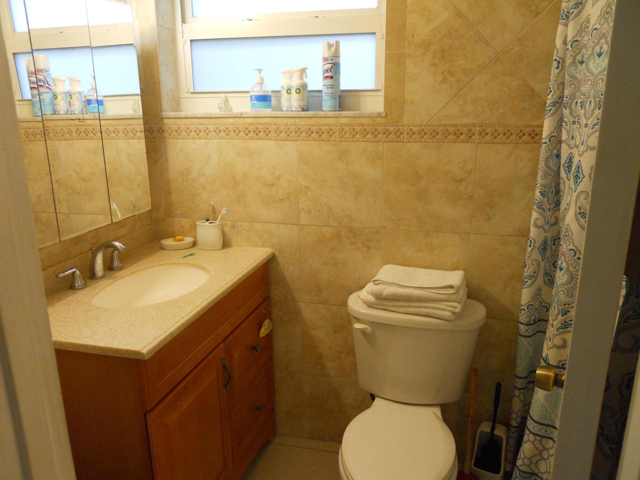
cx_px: 320
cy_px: 240
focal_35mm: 28
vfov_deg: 49.7
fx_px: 518
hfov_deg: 63.4
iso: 640
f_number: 2.7
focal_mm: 5
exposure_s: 1/125
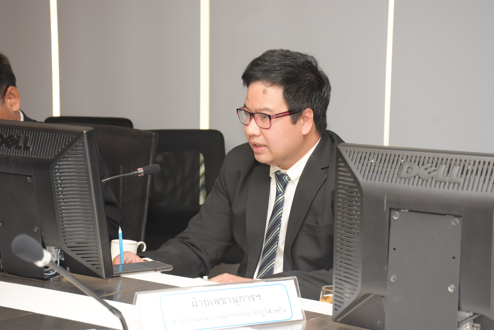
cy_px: 165
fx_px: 1070
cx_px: 247
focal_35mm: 78
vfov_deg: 17.5
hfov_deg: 26.0
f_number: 8
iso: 1250
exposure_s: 1/80
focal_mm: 52
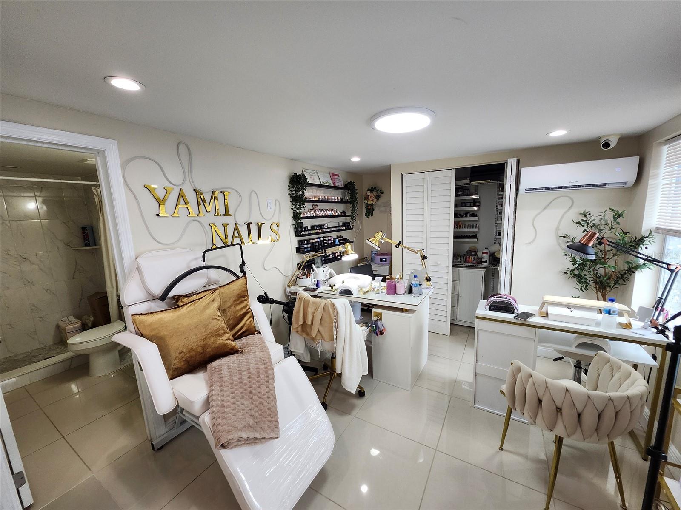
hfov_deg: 106.2
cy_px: 255
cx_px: 340
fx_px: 256
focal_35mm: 13
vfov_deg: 89.9
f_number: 2.2
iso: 80
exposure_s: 1/60
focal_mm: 1.74
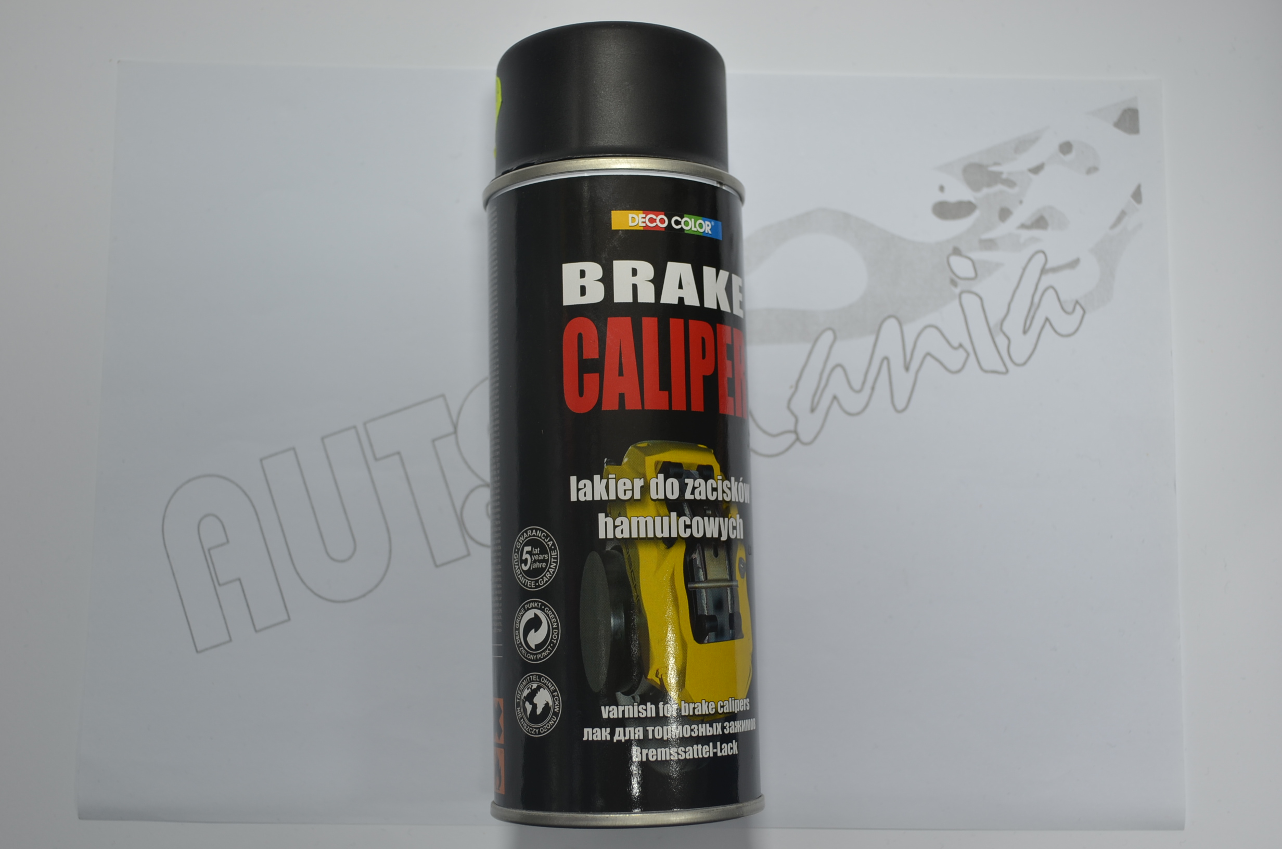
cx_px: 641
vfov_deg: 29.7
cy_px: 424
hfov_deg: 43.7
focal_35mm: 45
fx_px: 1599
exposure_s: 1/6
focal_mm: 30
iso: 100
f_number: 4.5
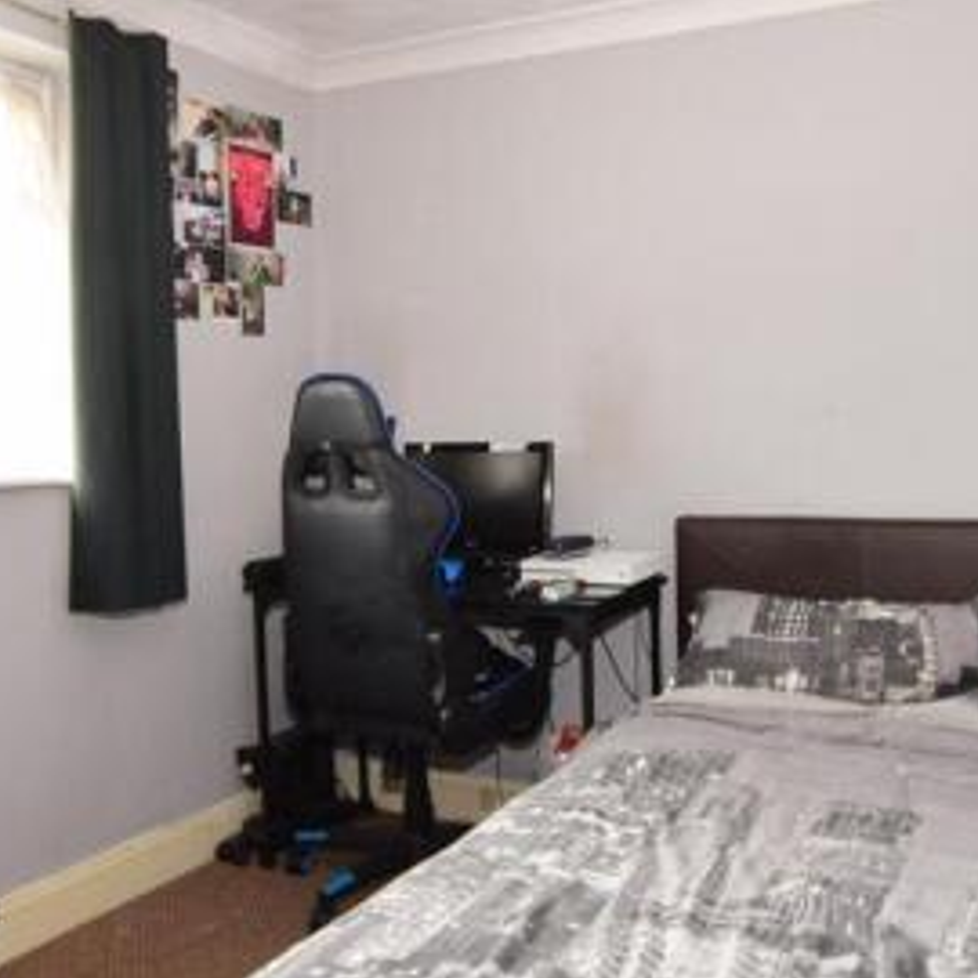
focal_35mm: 31
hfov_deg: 52.5
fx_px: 991
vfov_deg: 52.1
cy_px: 382
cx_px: 503
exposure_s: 1/13
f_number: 5.6
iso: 400
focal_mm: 10
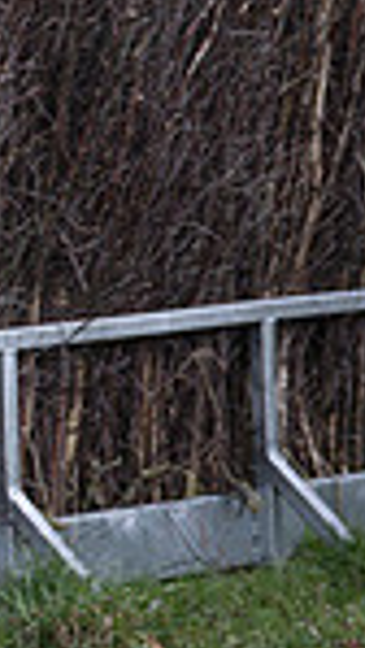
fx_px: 8176
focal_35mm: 476
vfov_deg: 4.5
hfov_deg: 2.5
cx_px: -738
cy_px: -434
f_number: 2.8
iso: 400
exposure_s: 1/1600
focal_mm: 77
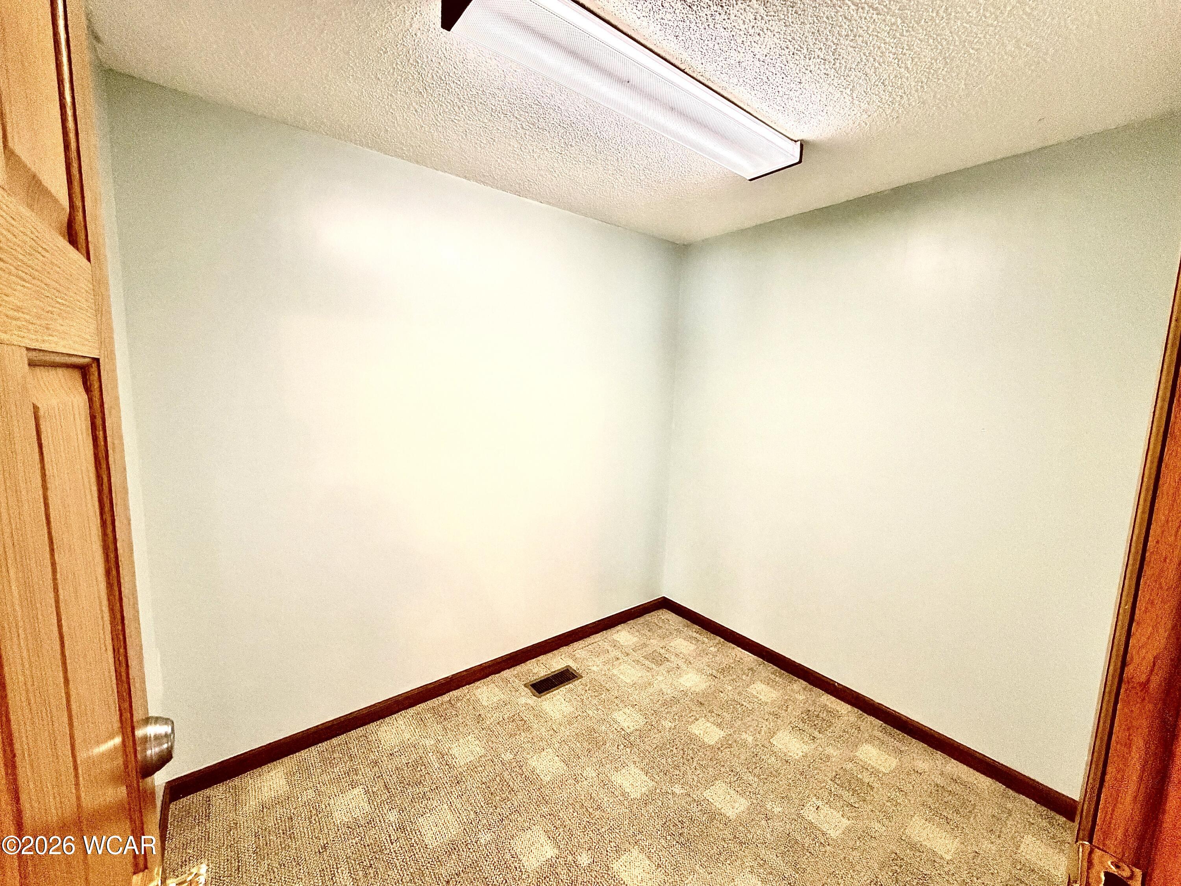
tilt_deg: -7.7
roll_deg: -2.2
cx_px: 590
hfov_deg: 102.1
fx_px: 478
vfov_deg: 85.7
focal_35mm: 14
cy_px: 443
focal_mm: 2.22
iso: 400
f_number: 2.2
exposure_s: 1/60
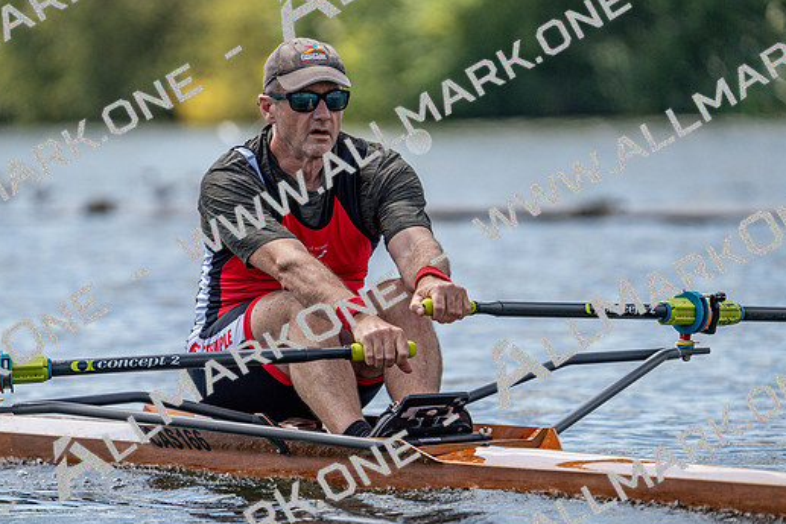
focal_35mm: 490
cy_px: 267
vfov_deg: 2.8
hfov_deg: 4.2
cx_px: 362
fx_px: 10701
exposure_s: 1/2000
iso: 400
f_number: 6.3
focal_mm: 437
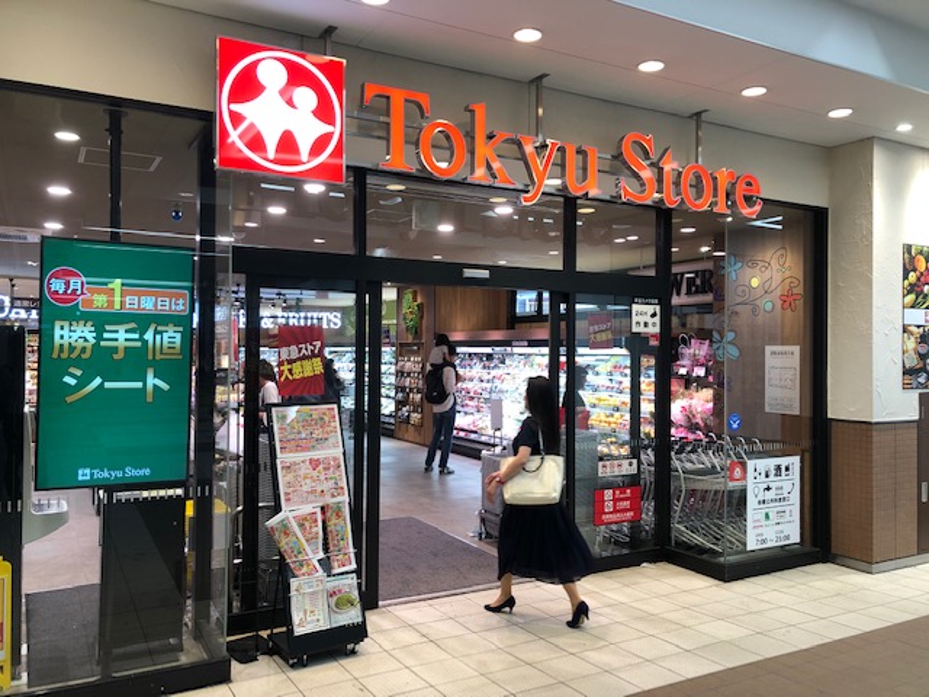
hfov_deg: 63.4
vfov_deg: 49.7
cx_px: 464
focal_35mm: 28
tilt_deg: +1.4
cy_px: 348
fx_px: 751
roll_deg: -0.7
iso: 20
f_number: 1.8
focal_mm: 3.99
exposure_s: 1/33
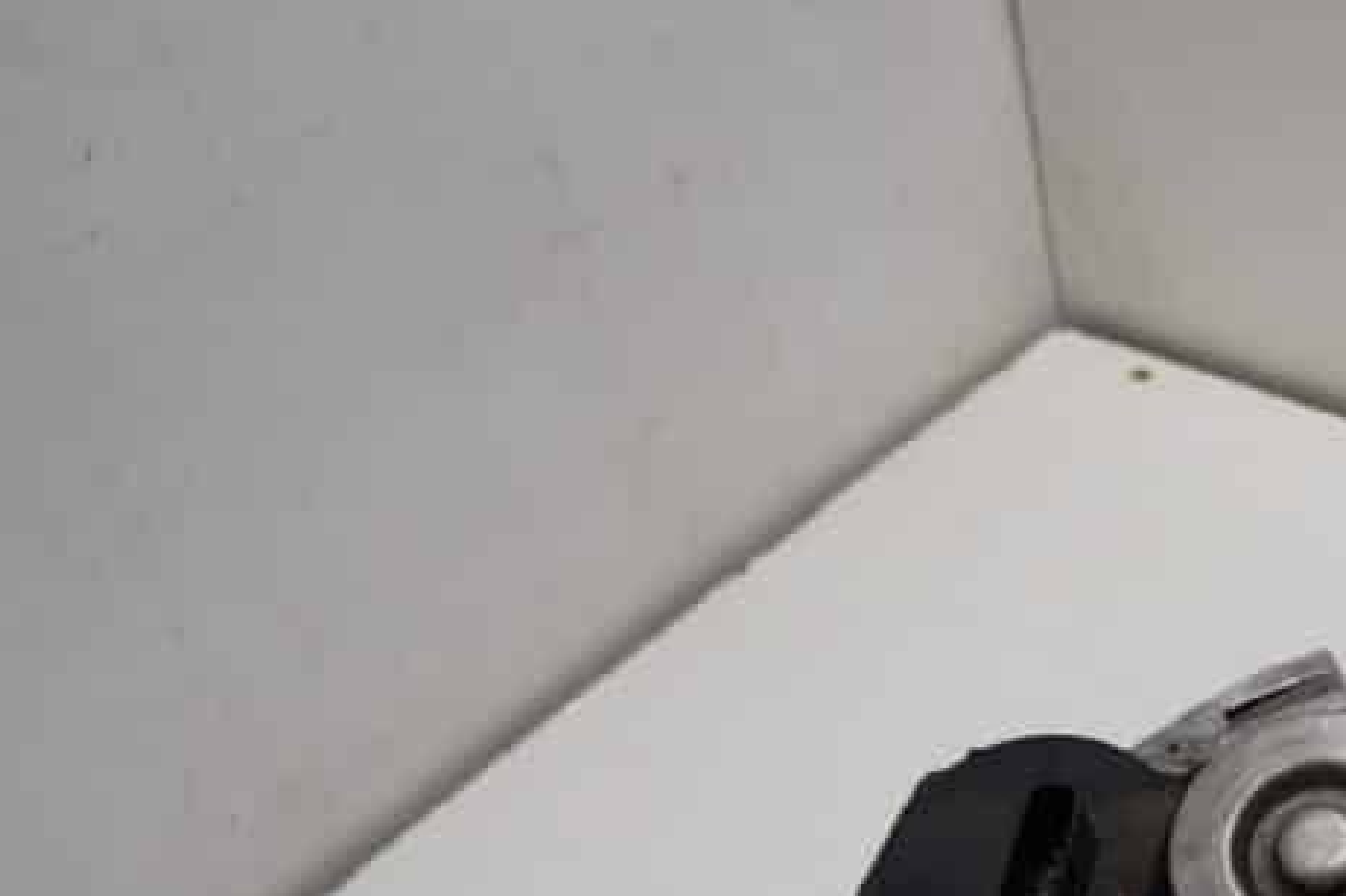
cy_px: 854
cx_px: 1165
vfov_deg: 21.9
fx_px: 2242
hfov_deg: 32.1
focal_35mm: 60
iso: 160
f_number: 5
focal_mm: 18
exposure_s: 1/60
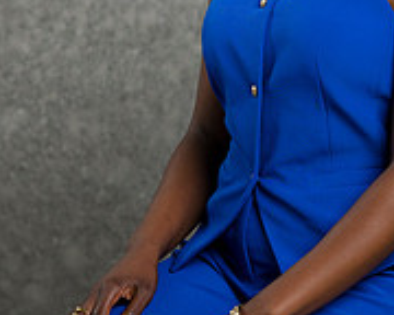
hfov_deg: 9.7
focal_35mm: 199
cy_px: 66
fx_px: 2321
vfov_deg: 7.8
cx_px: 306
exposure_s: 1/200
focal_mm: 85
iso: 125
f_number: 5
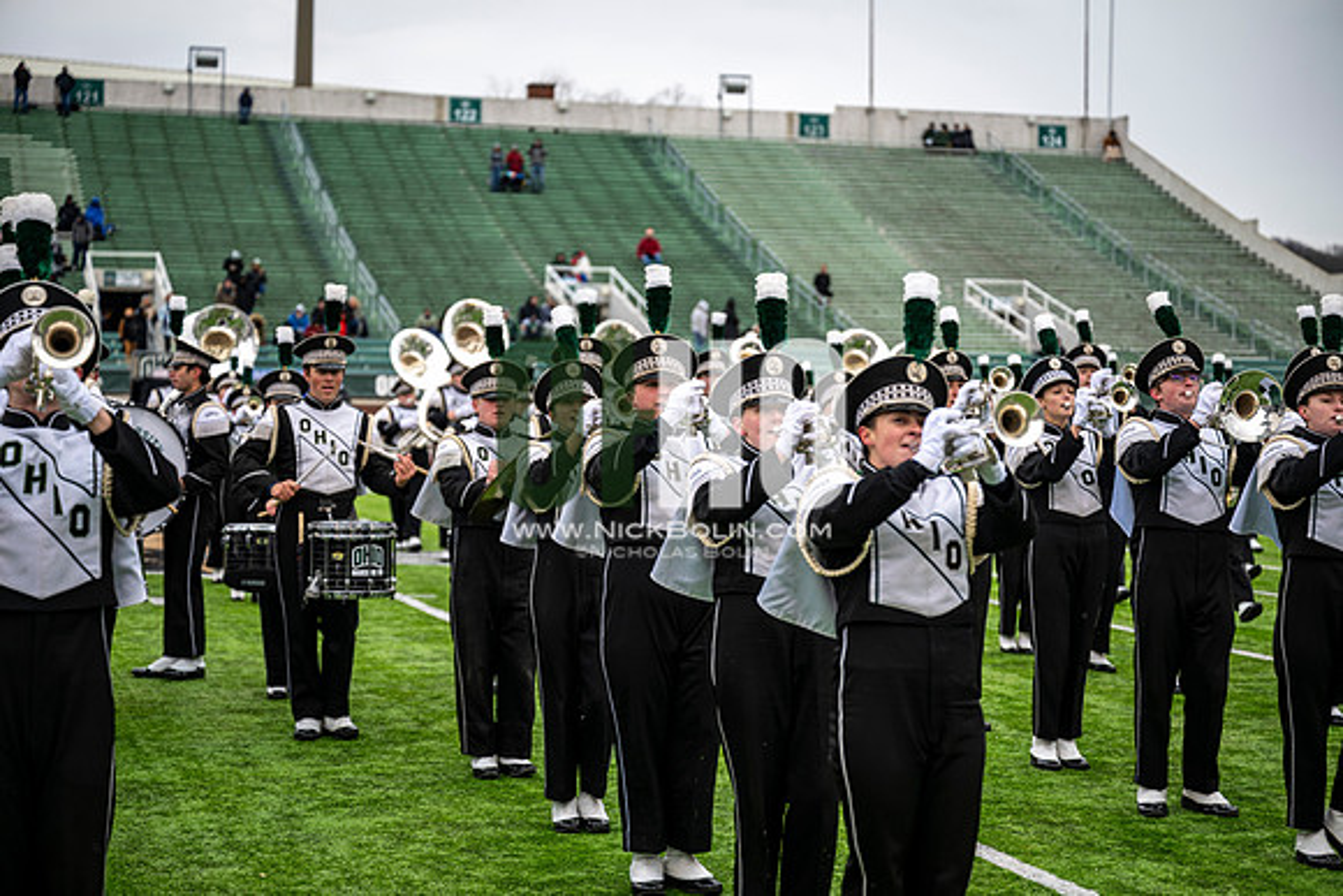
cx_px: 672
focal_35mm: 70
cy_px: 448
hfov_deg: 28.8
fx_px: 2612
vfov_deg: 19.5
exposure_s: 1/500
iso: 100
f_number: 2.8
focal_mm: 70
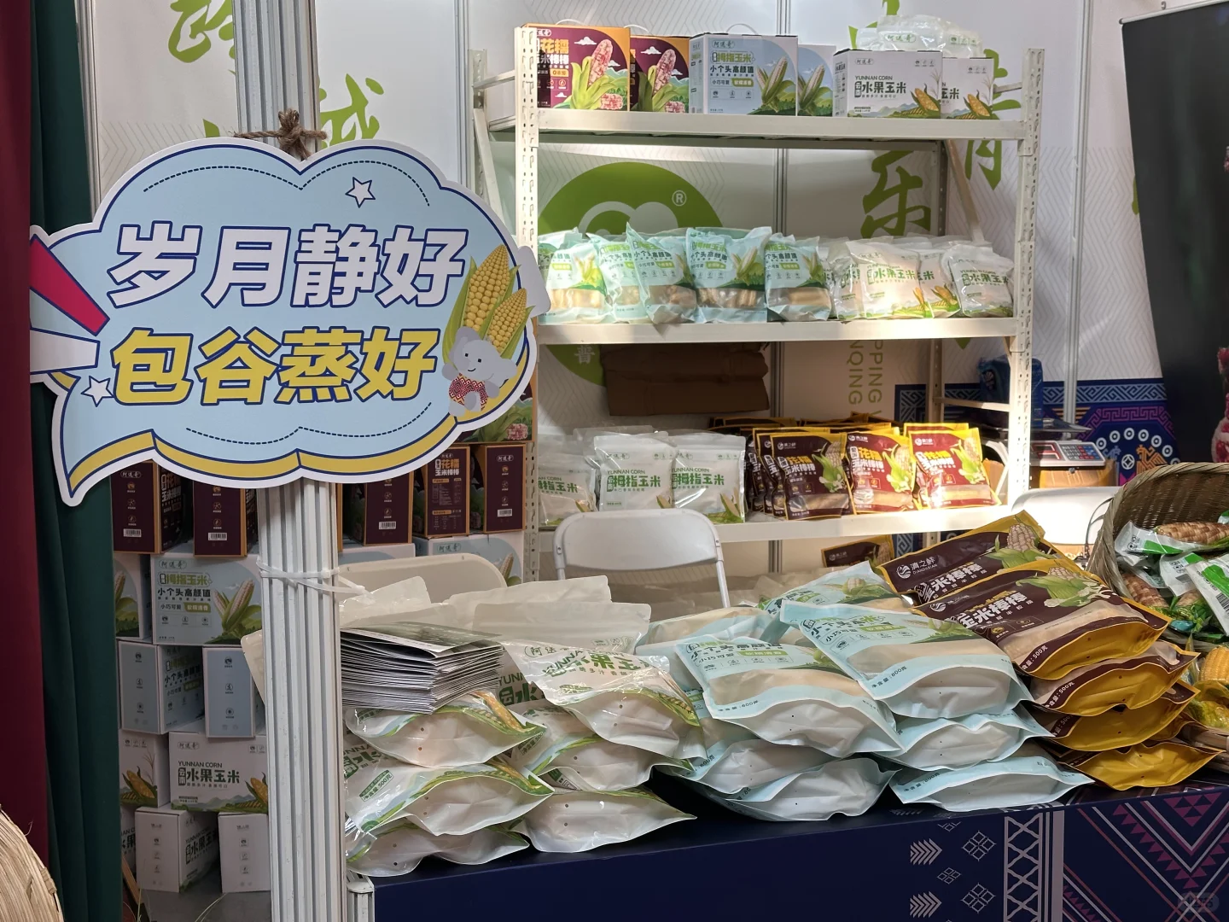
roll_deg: +0.2
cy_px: 461
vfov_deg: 30.3
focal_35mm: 48
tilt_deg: -6.0
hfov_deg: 39.7
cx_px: 614
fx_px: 1704
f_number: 1.78
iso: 50
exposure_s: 1/234
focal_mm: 6.86
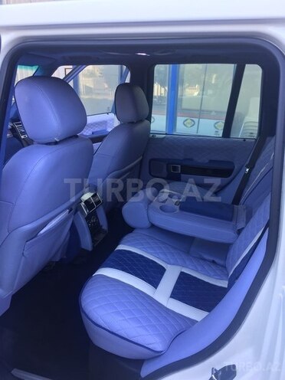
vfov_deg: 61.7
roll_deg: -1.8
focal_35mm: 29
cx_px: 142
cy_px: 190
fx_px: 318
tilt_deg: -18.7
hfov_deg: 48.2
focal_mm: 4.15
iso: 40
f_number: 2.2
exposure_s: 1/100
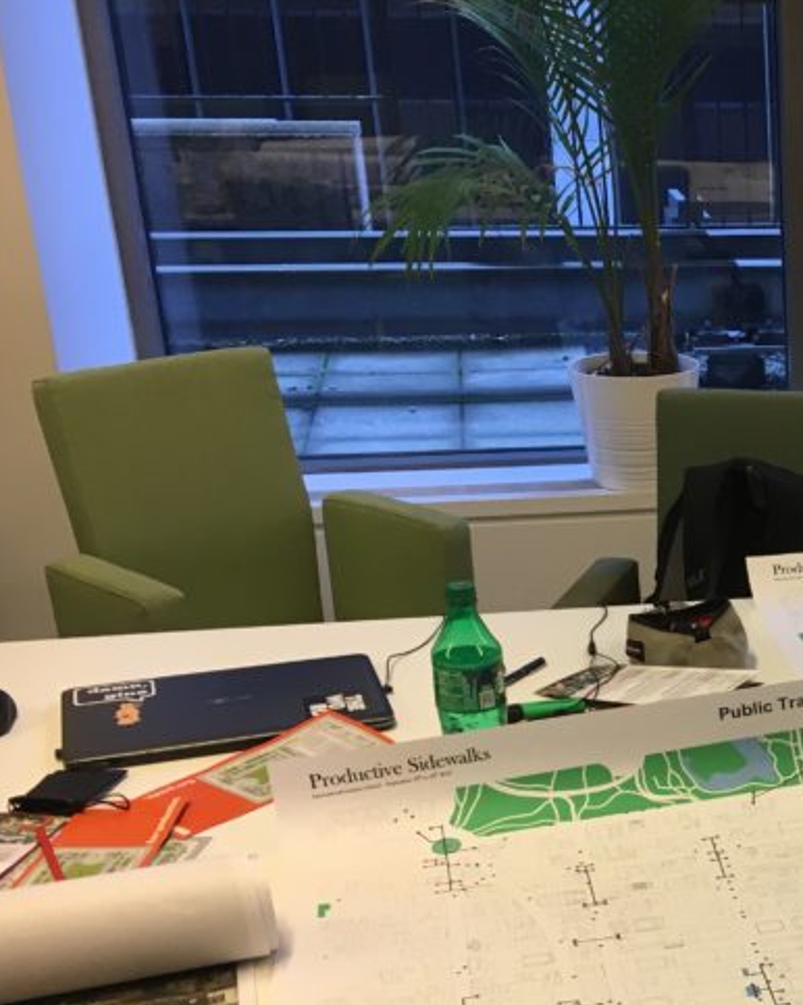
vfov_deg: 30.8
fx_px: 1784
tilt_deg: -25.1
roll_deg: -1.7
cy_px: 782
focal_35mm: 60
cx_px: 1011
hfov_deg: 22.9
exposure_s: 1/30
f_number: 2.2
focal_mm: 4.15
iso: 50
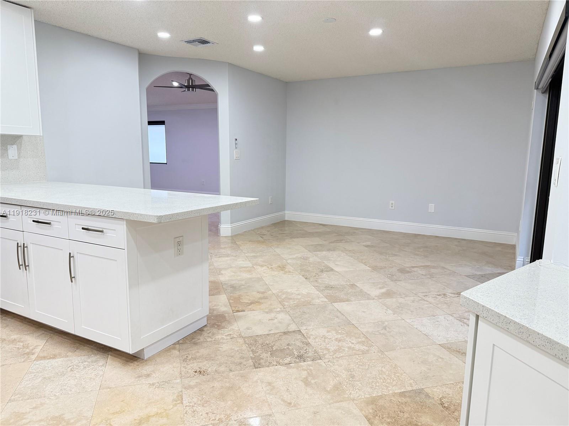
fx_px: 394
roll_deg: -0.7
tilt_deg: -8.5
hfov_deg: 71.6
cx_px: 284
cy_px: 213
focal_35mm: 24
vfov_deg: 56.8
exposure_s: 1/120
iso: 250
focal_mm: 6.76
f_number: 1.78
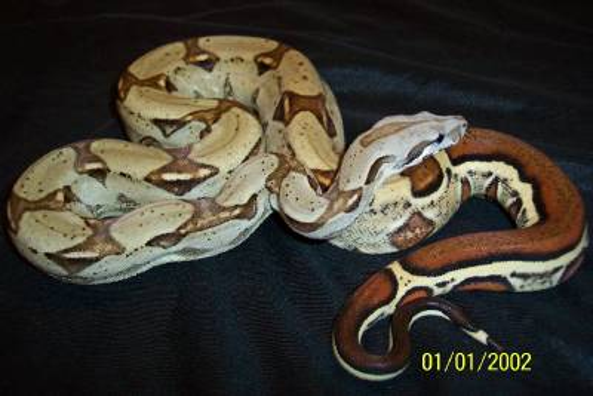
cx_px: 296
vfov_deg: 35.1
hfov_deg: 50.7
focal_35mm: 38
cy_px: 198
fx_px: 626
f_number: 2.8
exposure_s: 1/30
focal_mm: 8
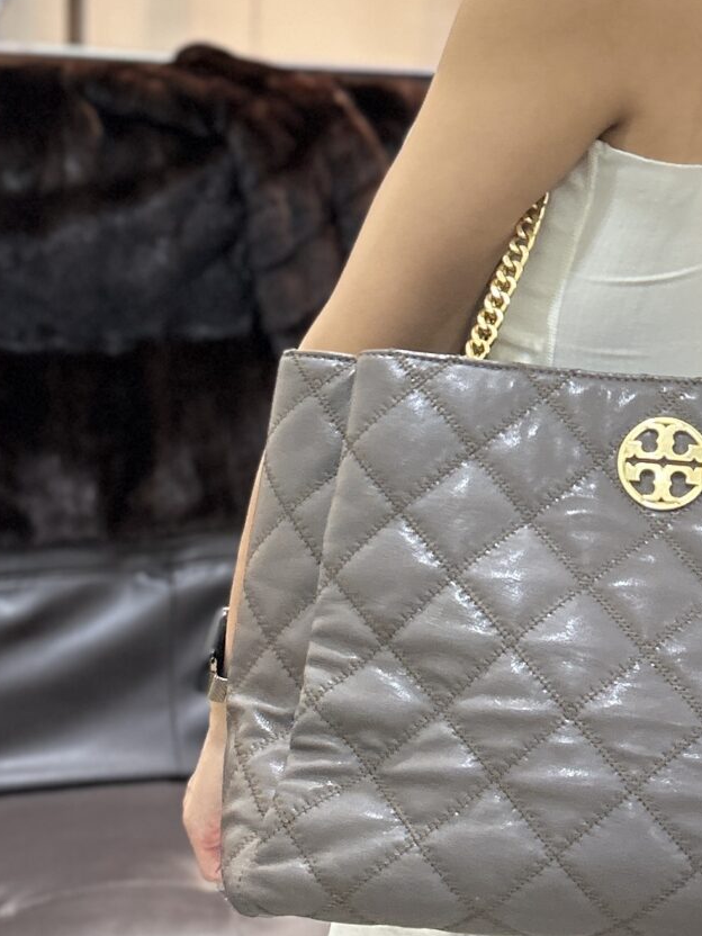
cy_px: 118
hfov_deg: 18.1
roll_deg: -2.5
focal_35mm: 80
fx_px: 2163
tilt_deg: -7.0
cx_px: 655
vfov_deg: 23.8
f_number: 1.5
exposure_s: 1/50
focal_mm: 5.7
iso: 160
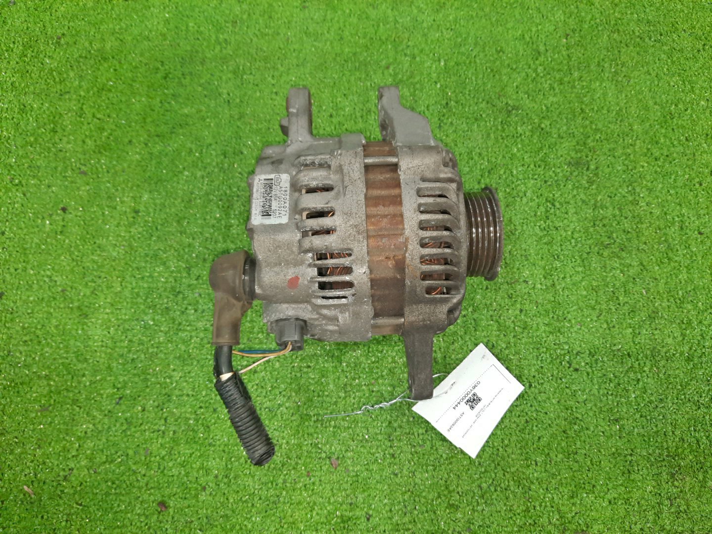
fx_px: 514
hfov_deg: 69.4
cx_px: 356
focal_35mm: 25
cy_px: 267
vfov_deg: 54.9
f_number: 2
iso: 278
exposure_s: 1/50
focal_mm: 4.6
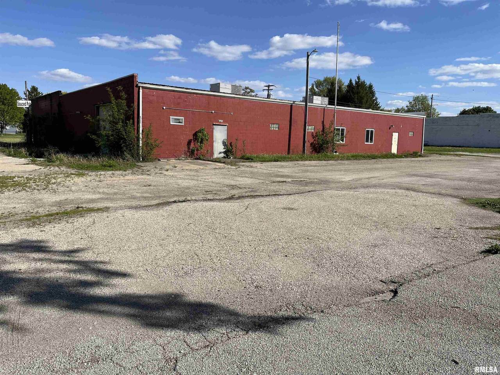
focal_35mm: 26
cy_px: 188
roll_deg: -1.1
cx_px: 250
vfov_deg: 53.1
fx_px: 376
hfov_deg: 67.3
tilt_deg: -6.8
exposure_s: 1/4651
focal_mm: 5.1
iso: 50
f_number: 1.6
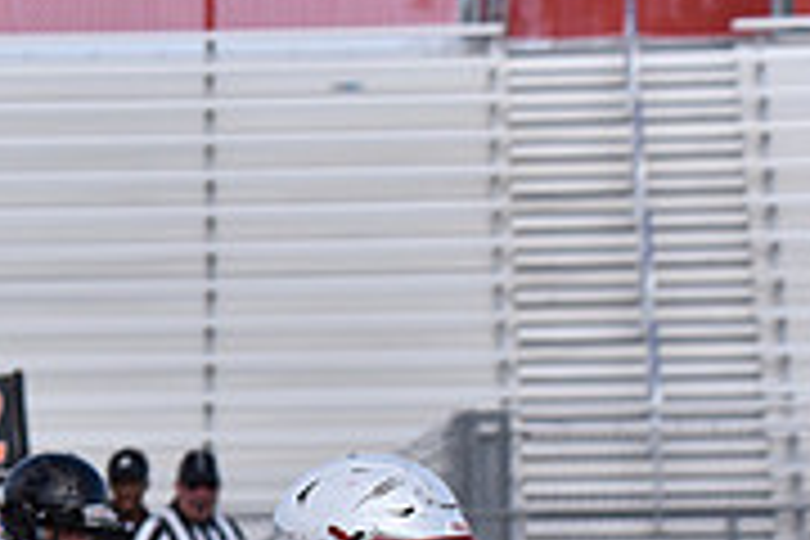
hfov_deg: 3.5
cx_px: -436
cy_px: 835
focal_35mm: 579
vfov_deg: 2.4
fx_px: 13026
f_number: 8
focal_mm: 180
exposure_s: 1/3200
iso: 1250
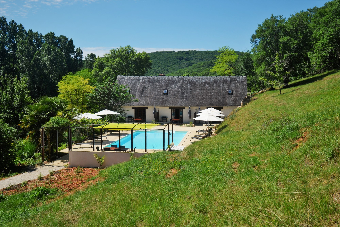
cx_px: 170
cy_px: 114
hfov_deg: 53.1
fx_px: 340
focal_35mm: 36
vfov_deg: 36.9
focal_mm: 24
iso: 100
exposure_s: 1/320
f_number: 9
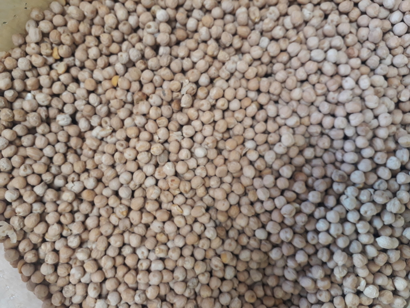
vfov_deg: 51.4
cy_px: 154
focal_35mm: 27
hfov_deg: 65.3
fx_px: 320
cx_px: 205
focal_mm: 3.6
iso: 80
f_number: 1.9
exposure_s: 1/30
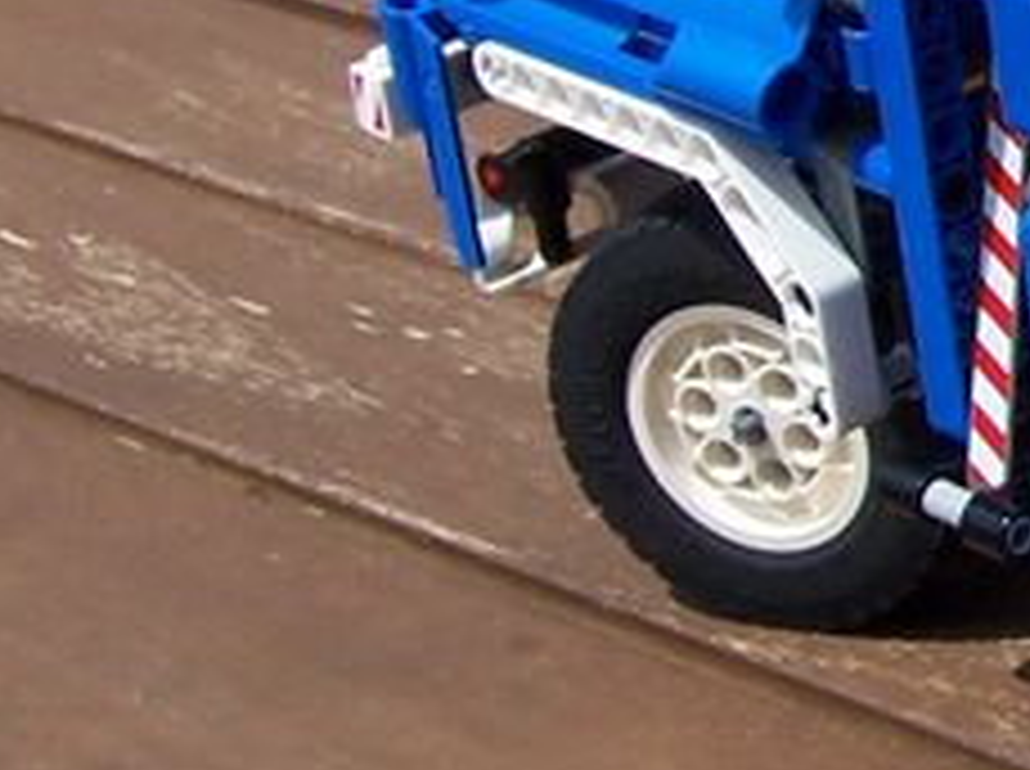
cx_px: 1754
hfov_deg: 13.6
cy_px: 68
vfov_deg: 11.0
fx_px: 3951
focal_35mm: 133
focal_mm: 6.3
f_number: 5.6
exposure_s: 1/750
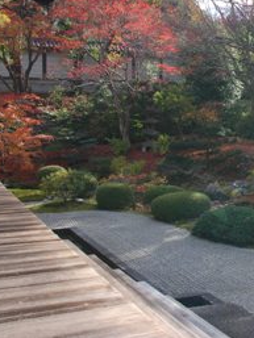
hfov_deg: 25.2
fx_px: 528
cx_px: 278
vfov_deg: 35.4
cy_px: 135
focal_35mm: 54
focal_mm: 20
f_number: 10
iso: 125
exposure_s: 1/80
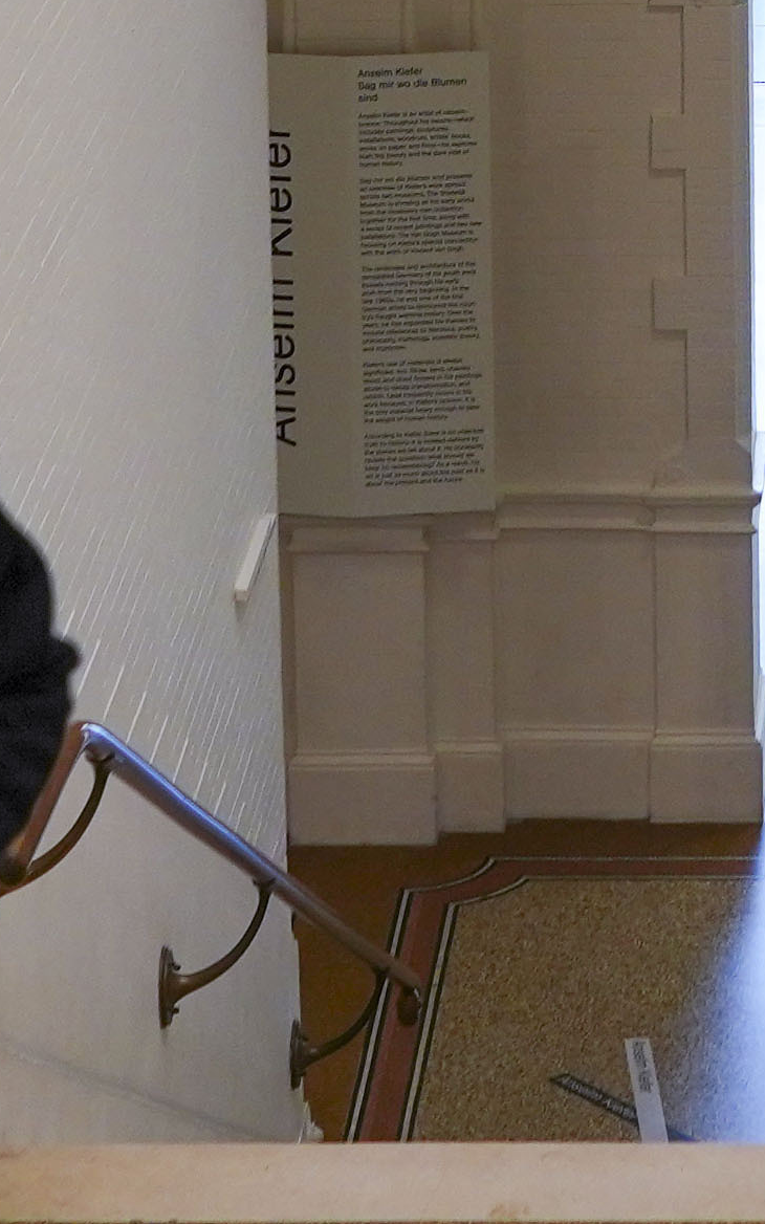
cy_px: -617
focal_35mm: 181
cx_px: 948
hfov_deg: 7.2
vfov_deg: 11.1
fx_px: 6038
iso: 320
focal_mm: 24
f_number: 3.2
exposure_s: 1/100
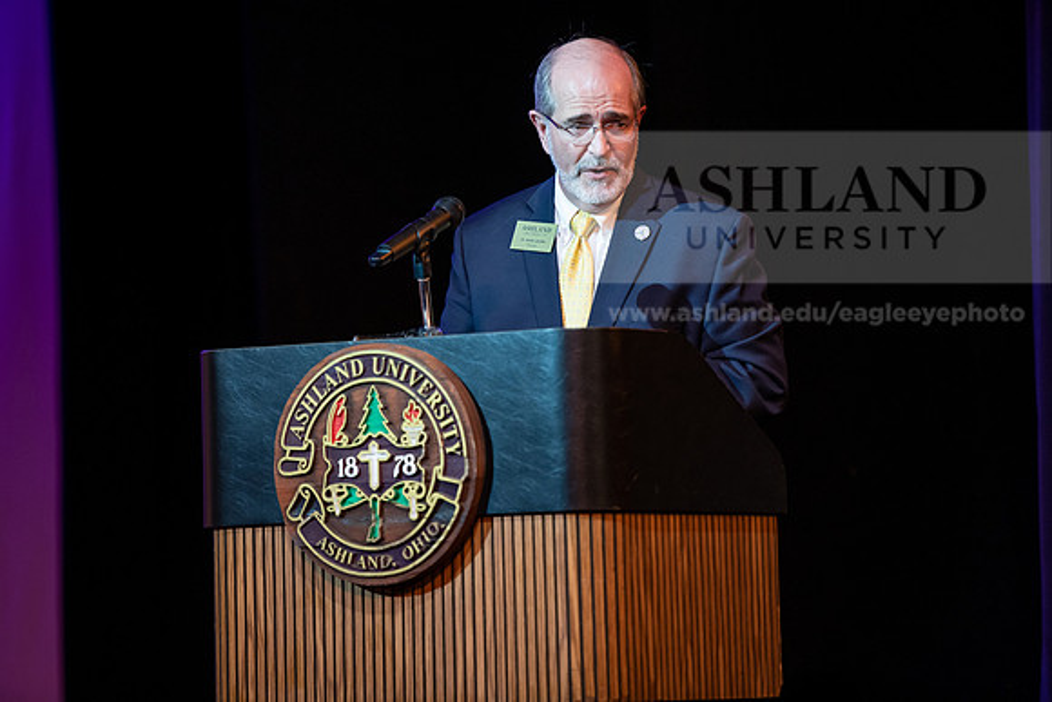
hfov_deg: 10.8
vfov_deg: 7.2
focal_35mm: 190
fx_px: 5553
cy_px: 351
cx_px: 526
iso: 1600
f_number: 3.2
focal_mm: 190
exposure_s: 1/200
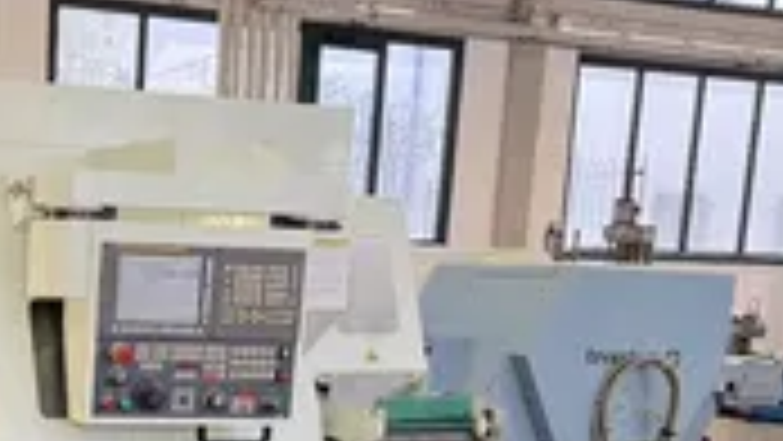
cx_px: -22
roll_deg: -1.8
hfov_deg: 31.8
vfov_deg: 19.1
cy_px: 508
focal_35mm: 60
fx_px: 1246
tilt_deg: -9.1
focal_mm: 6.76
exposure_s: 1/100
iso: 80
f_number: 1.78
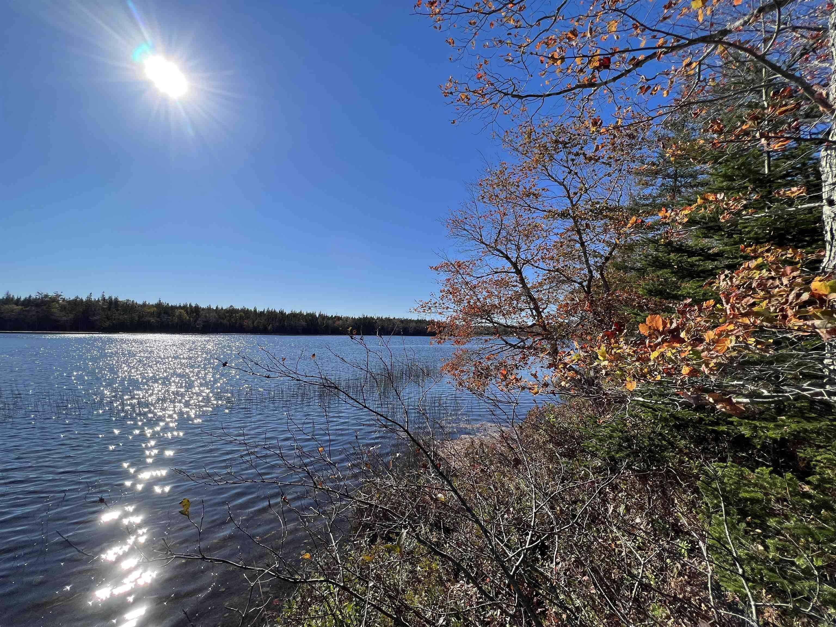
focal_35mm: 13
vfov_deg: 89.9
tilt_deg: +2.9
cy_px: 314
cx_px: 418
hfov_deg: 106.2
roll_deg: -1.2
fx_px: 314
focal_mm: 1.57
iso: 32
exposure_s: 1/2538
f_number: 1.8
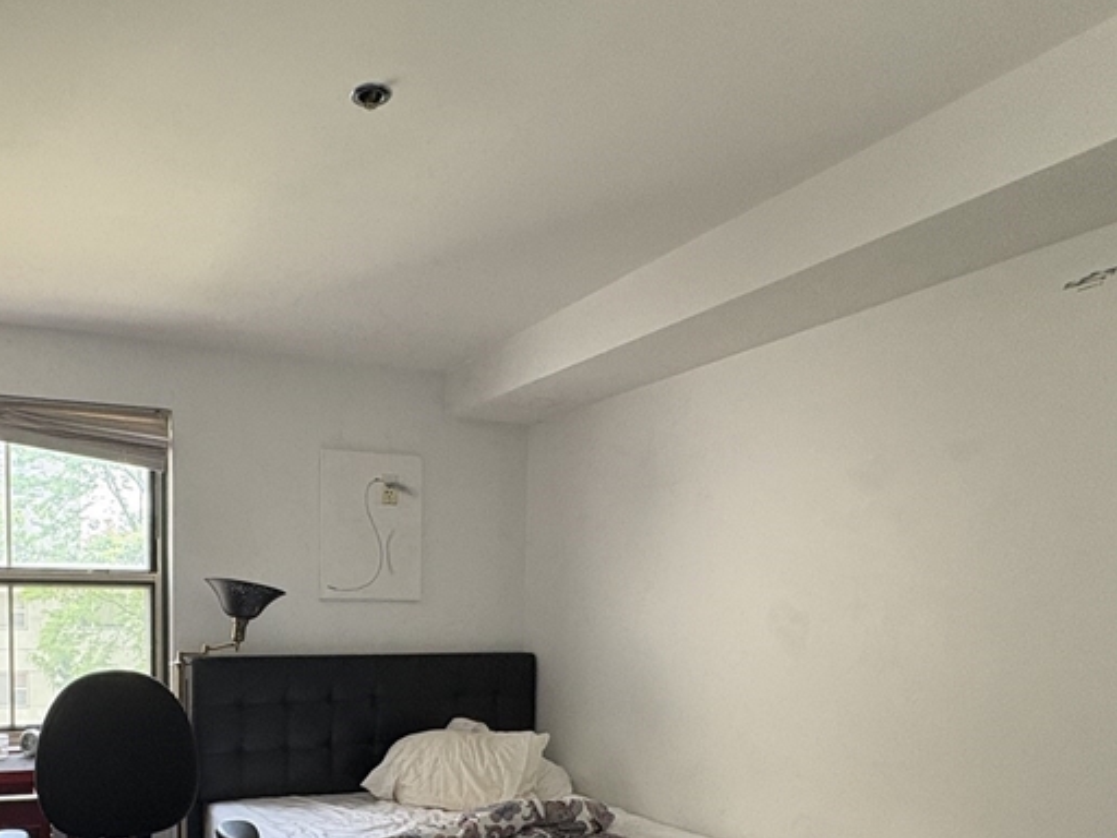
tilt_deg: -3.6
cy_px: 681
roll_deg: +0.1
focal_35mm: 28
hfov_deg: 60.6
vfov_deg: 46.9
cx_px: 303
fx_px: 904
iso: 200
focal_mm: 2.22
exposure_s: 1/99
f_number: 2.2
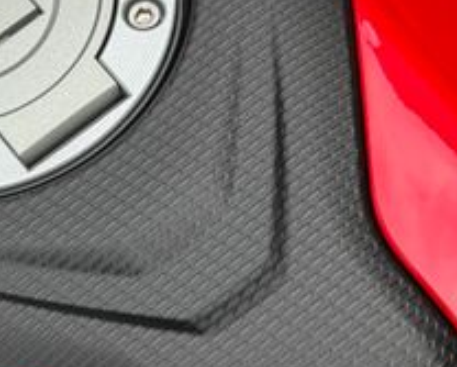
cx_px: -18
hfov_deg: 23.2
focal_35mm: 78
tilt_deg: -64.9
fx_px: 1056
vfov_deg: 19.5
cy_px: 290
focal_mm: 5.96
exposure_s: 1/448
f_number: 1.6
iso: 50
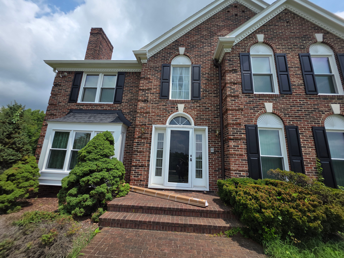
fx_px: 129
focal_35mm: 13
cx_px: 172
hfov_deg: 106.2
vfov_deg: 89.9
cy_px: 129
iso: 40
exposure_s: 1/2657
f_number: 1.9
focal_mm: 2.2
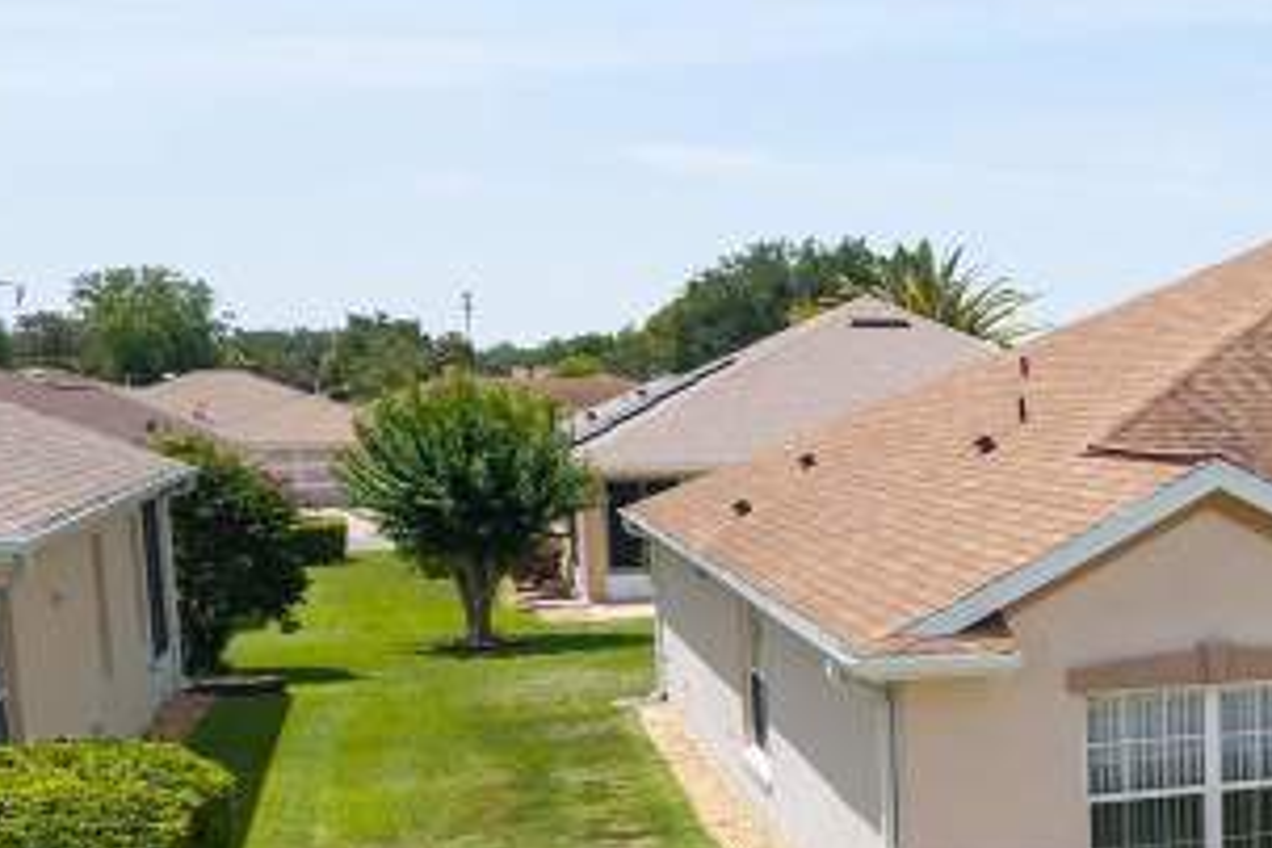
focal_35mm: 66
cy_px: 651
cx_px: 1625
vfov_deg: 20.4
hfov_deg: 26.3
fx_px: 2332
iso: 140
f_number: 1.8
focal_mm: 8.67
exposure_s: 1/4000
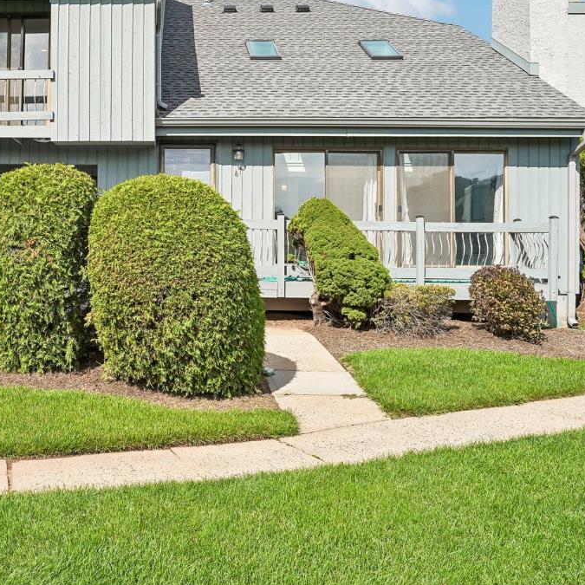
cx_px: 130
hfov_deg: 46.3
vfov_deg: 48.3
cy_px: 250
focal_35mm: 34
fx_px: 650
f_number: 8
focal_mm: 18
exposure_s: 1/320
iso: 100
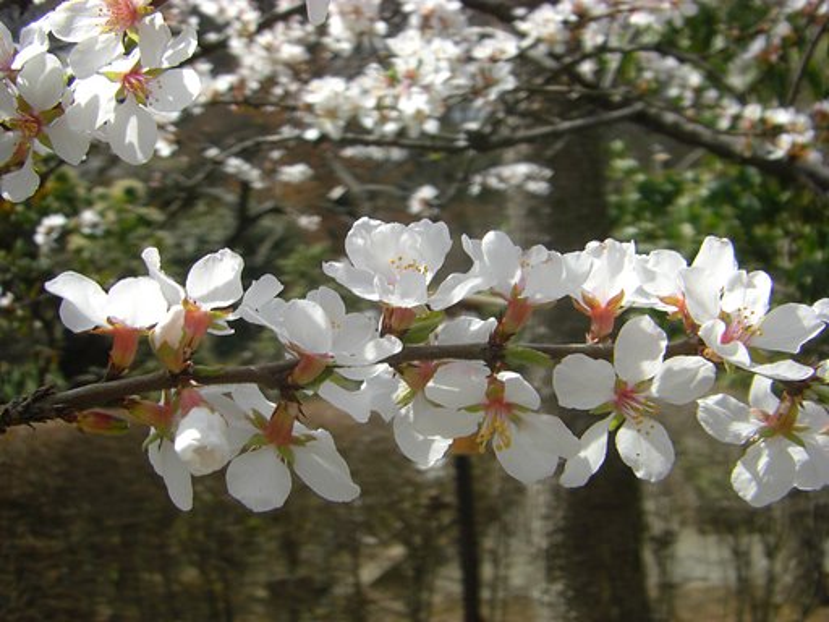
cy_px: 311
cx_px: 414
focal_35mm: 38
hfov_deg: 49.0
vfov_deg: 37.7
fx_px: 910
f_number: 4.6
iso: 50
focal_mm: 6.3
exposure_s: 1/320
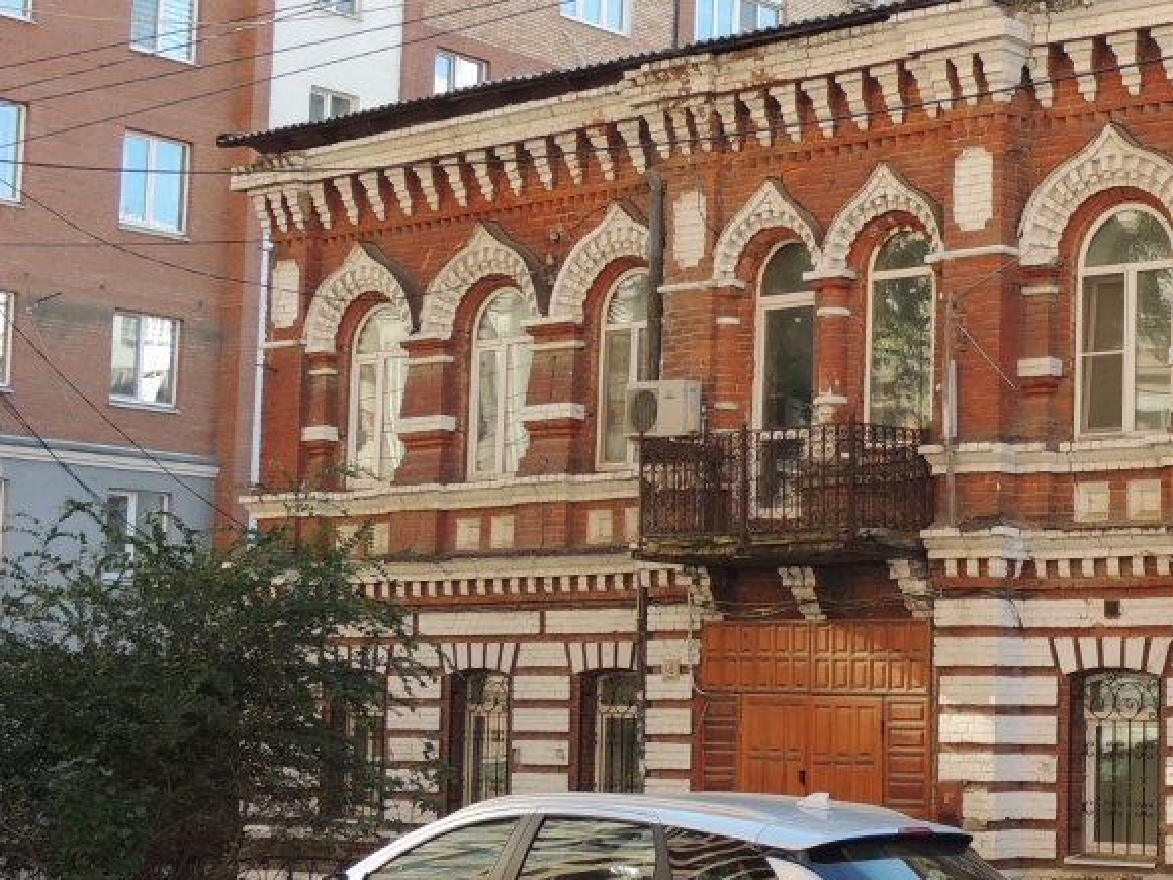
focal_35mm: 74
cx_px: 1056
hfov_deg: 25.5
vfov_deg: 19.9
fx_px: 2508
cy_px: 485
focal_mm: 5.8
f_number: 3.2
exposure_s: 1/160
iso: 100
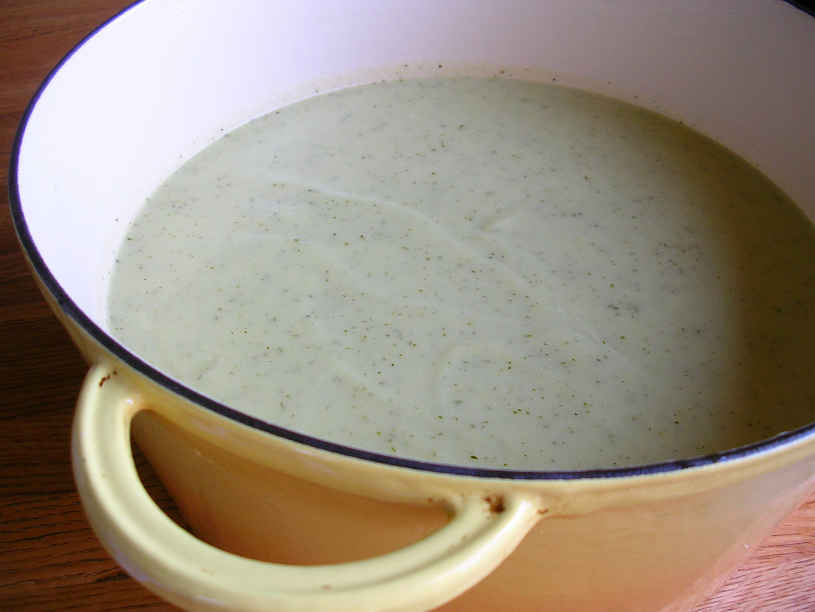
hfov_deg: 49.0
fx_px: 895
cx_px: 408
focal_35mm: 38
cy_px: 306
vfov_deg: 37.7
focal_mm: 5.8
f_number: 2.8
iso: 50
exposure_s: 1/46
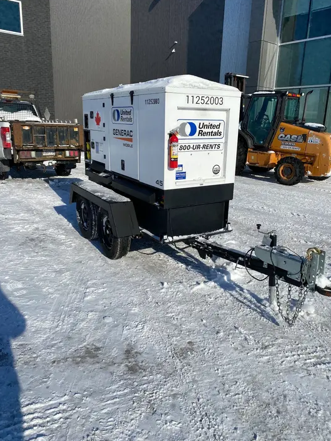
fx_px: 344
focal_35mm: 27
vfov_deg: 65.3
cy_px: 215
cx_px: 170
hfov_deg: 51.4
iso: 32
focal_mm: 4.25
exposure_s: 1/8197
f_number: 1.8
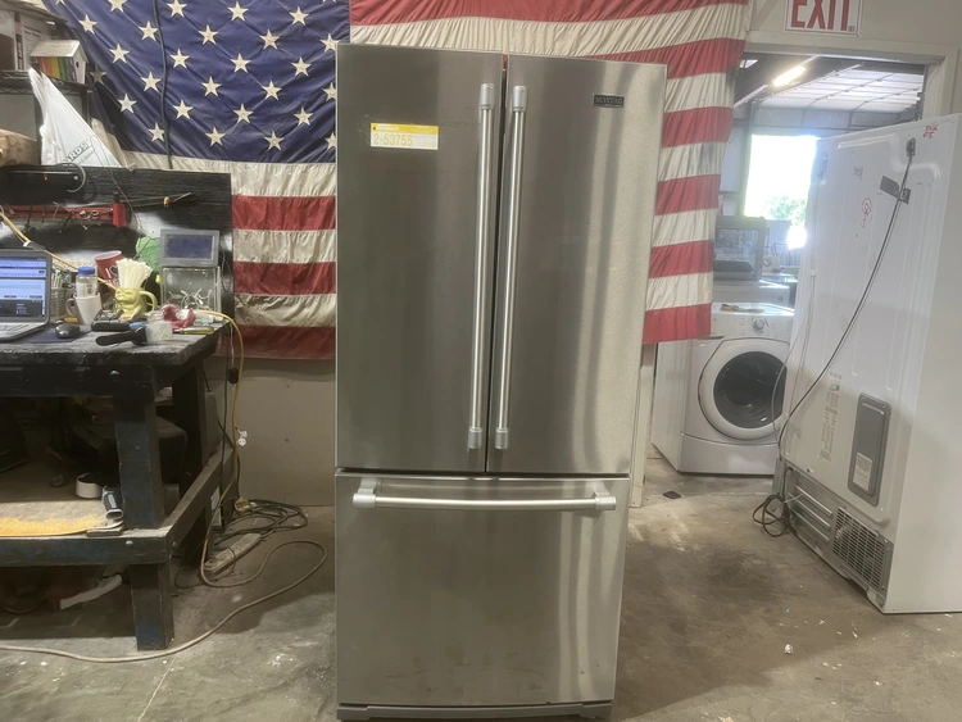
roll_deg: -1.6
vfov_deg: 53.1
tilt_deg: -11.3
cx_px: 481
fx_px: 723
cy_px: 361
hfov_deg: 67.3
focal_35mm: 26
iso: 125
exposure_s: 1/60
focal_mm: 5.1
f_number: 1.6
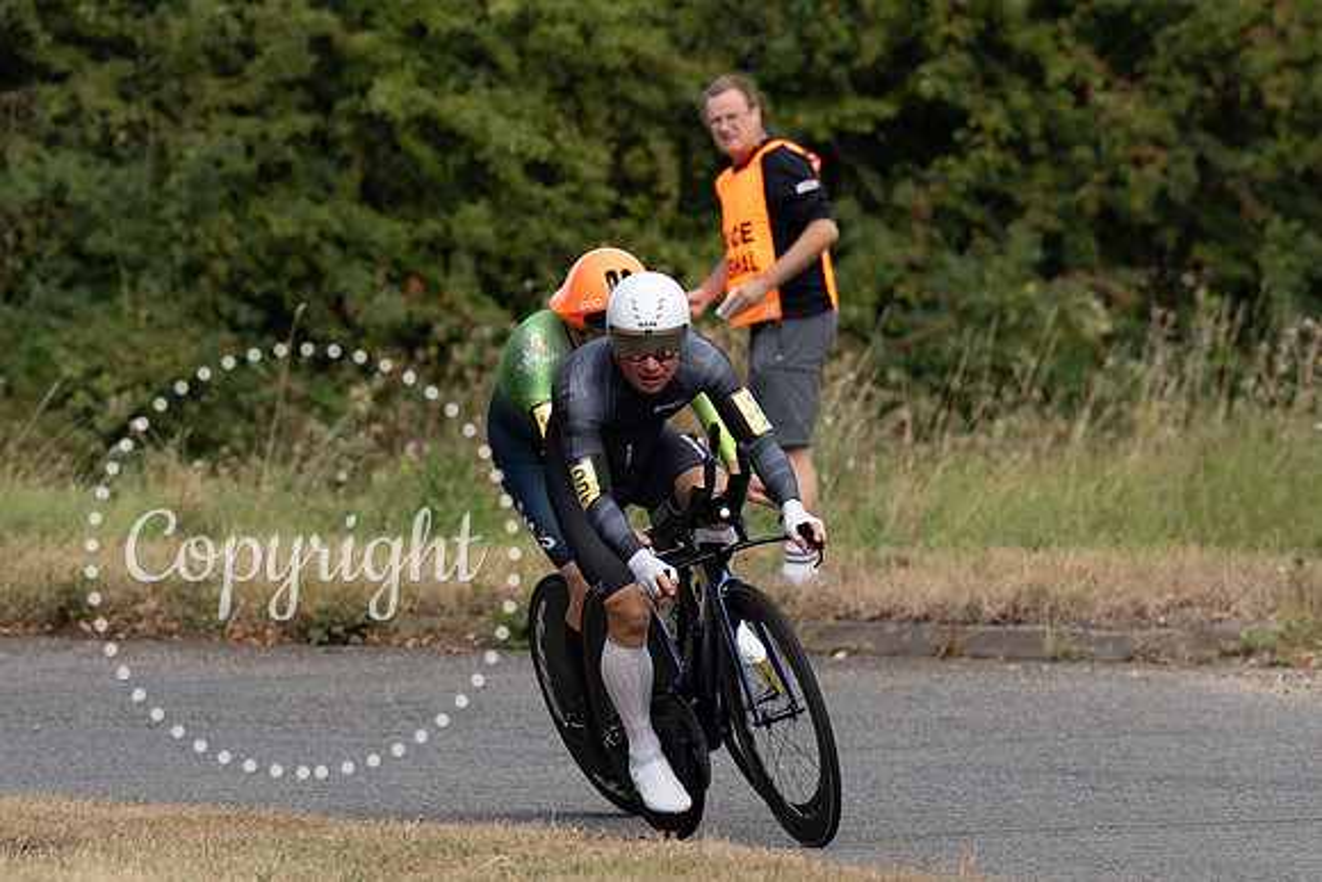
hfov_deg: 4.8
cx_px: 610
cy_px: 568
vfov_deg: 3.2
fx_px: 15701
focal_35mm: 427
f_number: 4
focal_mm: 191
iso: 250
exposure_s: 1/1000
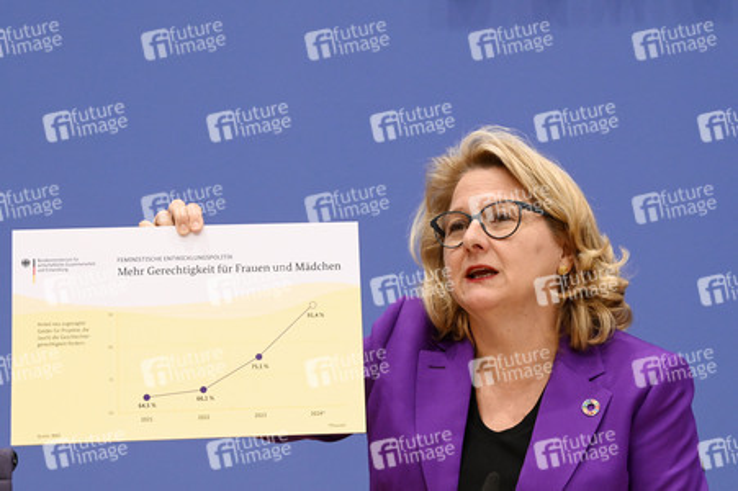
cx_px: 369
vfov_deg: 14.4
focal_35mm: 95
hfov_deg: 21.5
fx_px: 1946
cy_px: 246
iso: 5000
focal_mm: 95
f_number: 7.1
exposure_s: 1/400
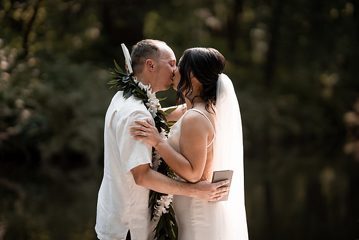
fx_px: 939
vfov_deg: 14.5
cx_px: 199
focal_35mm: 94
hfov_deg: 21.6
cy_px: 107
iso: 100
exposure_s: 1/1600
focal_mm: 85
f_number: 1.4
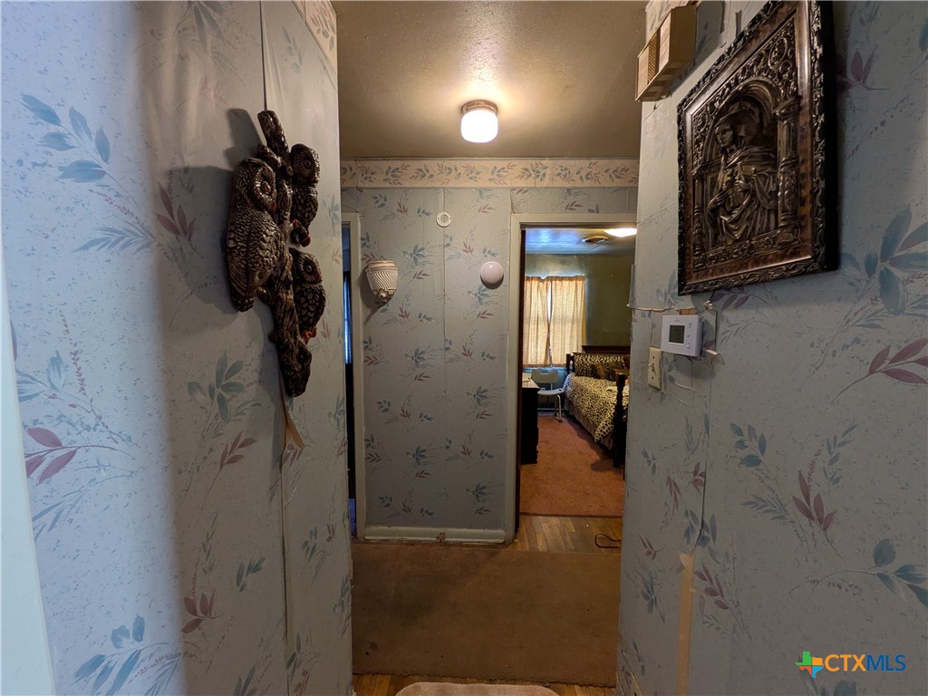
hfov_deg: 102.1
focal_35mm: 14
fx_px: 375
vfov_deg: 85.7
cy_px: 348
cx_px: 464
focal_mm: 1.85
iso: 125
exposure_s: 1/24
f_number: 2.2
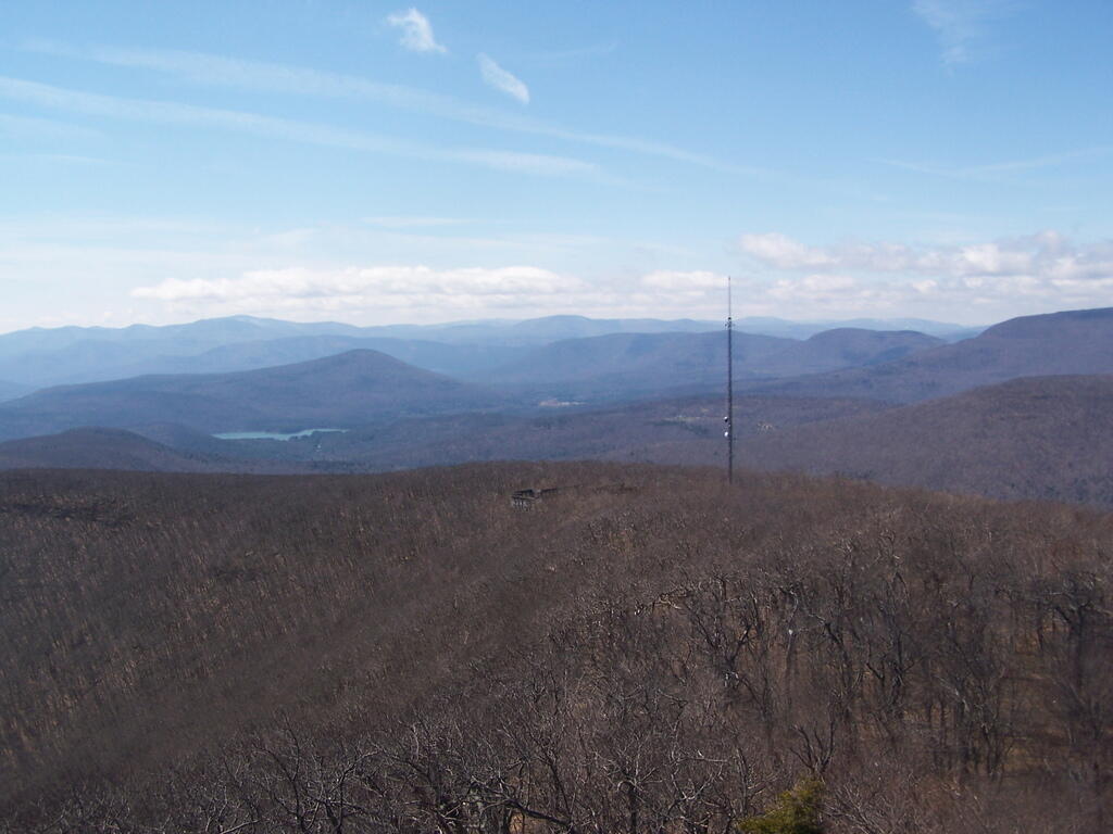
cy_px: 417
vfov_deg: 36.0
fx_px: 1286
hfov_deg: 46.8
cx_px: 556
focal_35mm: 40
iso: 80
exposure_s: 1/1000
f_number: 4
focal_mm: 6.7
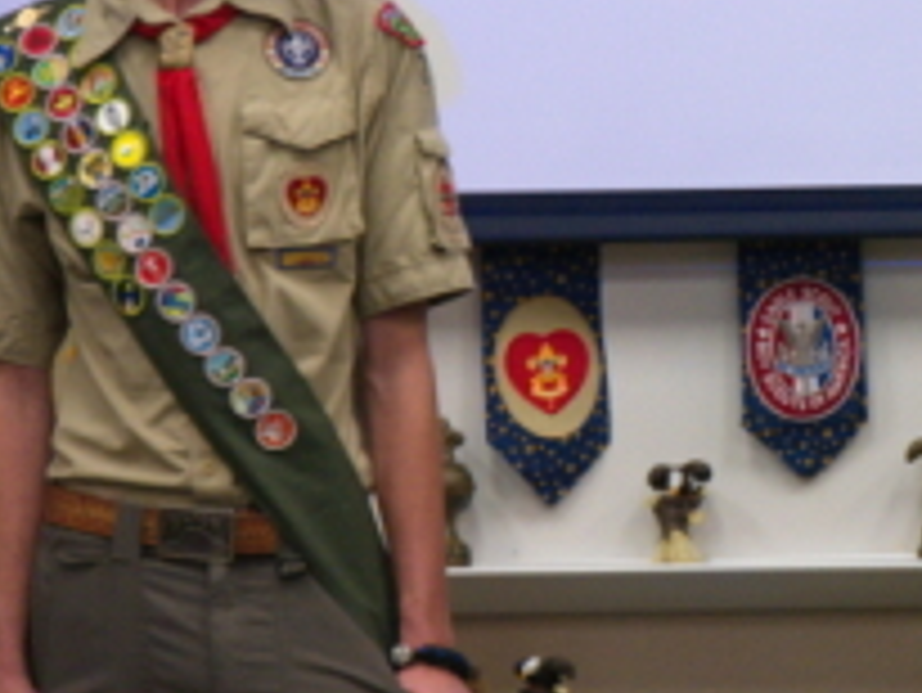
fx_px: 11060
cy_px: 259
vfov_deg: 3.6
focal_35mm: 415
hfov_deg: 4.8
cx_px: 861
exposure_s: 1/125
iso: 3200
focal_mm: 102
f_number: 5.4
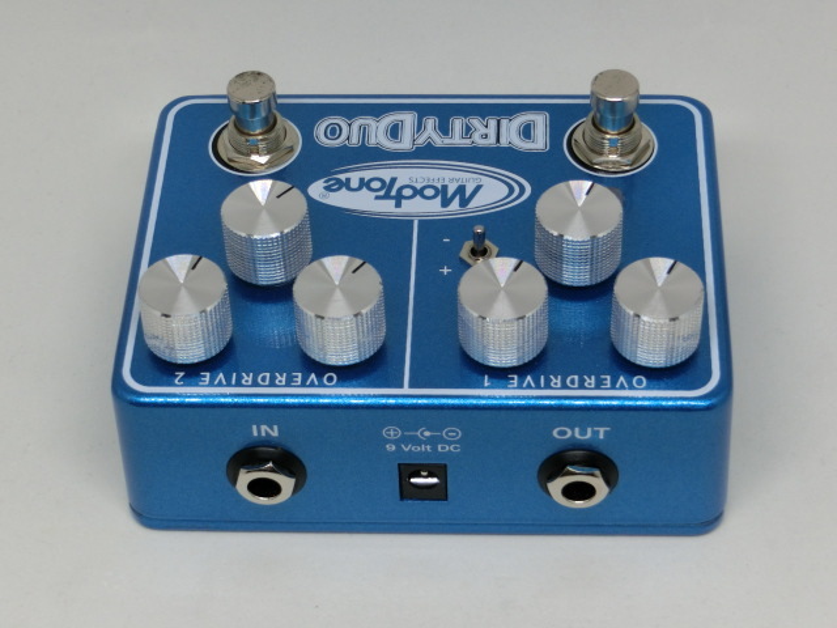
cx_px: 418
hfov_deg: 21.1
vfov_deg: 15.9
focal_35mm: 93
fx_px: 2249
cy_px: 314
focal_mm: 16.5
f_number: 5.6
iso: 200
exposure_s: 1/125
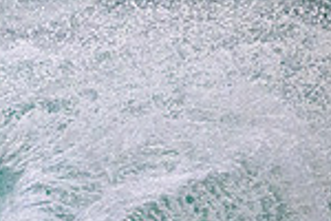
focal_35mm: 2319
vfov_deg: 0.6
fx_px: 21320
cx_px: -276
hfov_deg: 0.9
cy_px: 160
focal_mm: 600
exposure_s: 1/2000
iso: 8000
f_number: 11
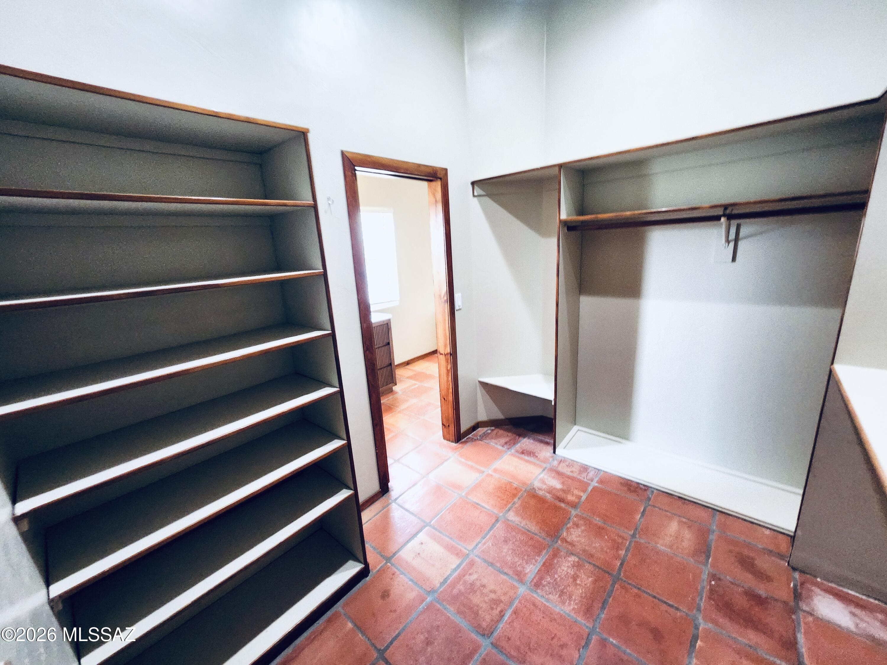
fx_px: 333
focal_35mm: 13
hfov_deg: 106.2
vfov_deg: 89.9
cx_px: 444
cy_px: 332
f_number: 2.2
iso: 320
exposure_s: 1/30
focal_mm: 1.74
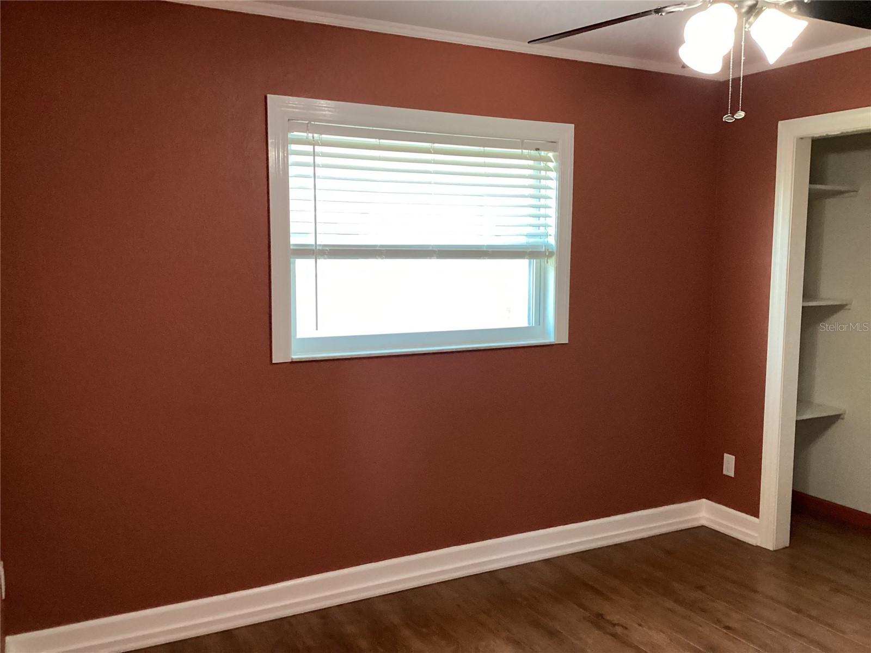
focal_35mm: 31
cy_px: 326
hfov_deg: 58.4
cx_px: 436
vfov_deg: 45.4
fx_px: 780
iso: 320
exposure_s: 1/60
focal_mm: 3.3
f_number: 2.4
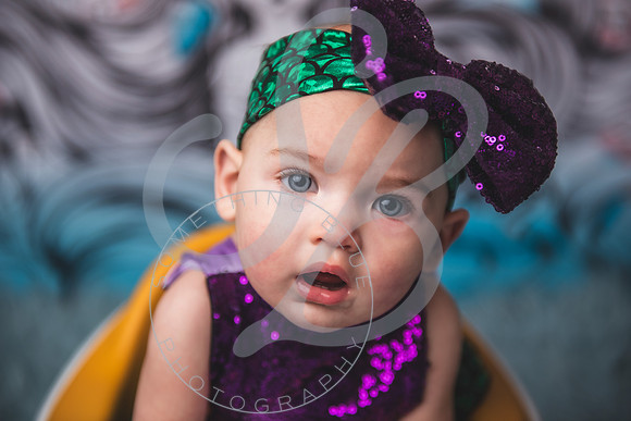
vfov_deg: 22.6
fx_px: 1052
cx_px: 316
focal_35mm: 60
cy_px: 210
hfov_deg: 33.4
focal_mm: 60
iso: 100
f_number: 2.8
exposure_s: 1/160
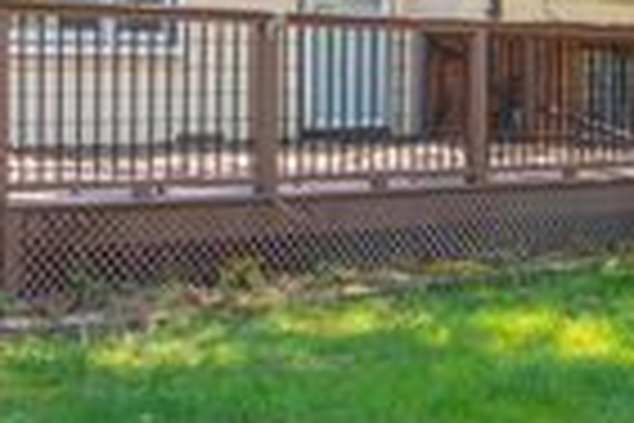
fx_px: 1620
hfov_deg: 22.1
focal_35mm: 92
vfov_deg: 14.7
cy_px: 34
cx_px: 256
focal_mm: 26
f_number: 6.3
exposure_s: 1/80
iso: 250
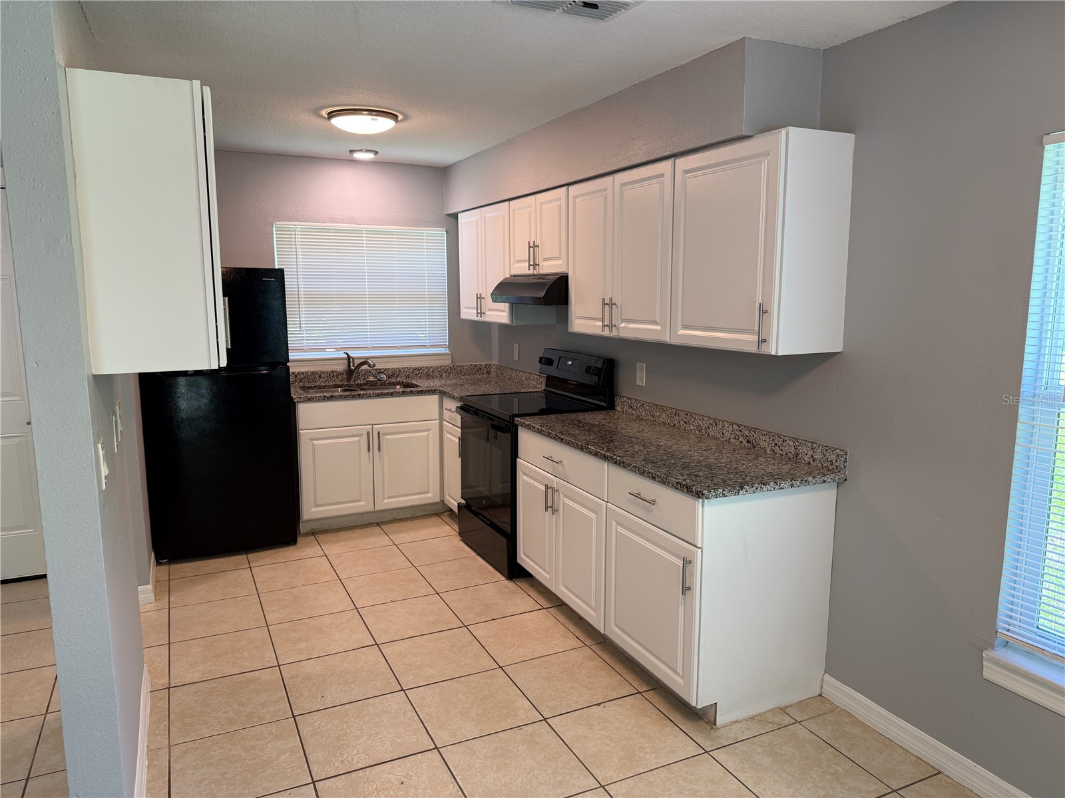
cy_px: 399
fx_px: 738
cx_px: 532
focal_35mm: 24
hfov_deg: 71.6
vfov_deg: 56.8
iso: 160
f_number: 1.78
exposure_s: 1/120
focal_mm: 6.76
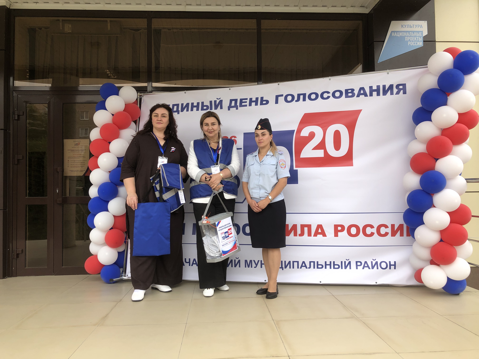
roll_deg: +0.3
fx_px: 387
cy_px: 180
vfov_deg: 49.7
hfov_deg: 63.4
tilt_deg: +0.2
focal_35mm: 28
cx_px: 240
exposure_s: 1/190
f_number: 1.8
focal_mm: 3.99
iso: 20
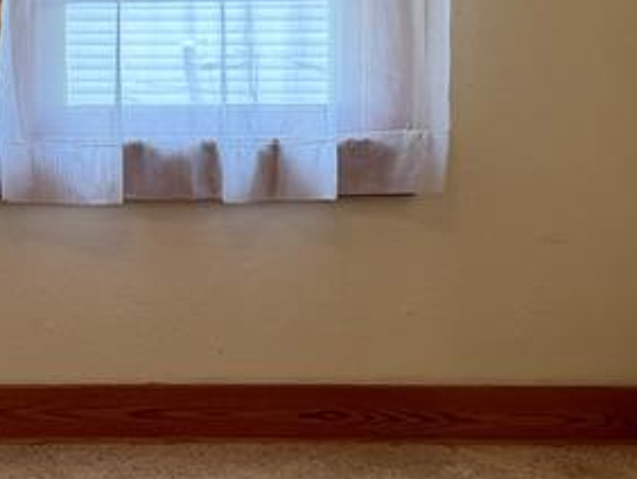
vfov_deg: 16.9
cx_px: 45
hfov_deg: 21.9
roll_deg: +0.1
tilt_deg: -3.0
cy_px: 102
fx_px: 1602
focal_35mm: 87
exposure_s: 1/120
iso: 64
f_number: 1.78
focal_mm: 6.76
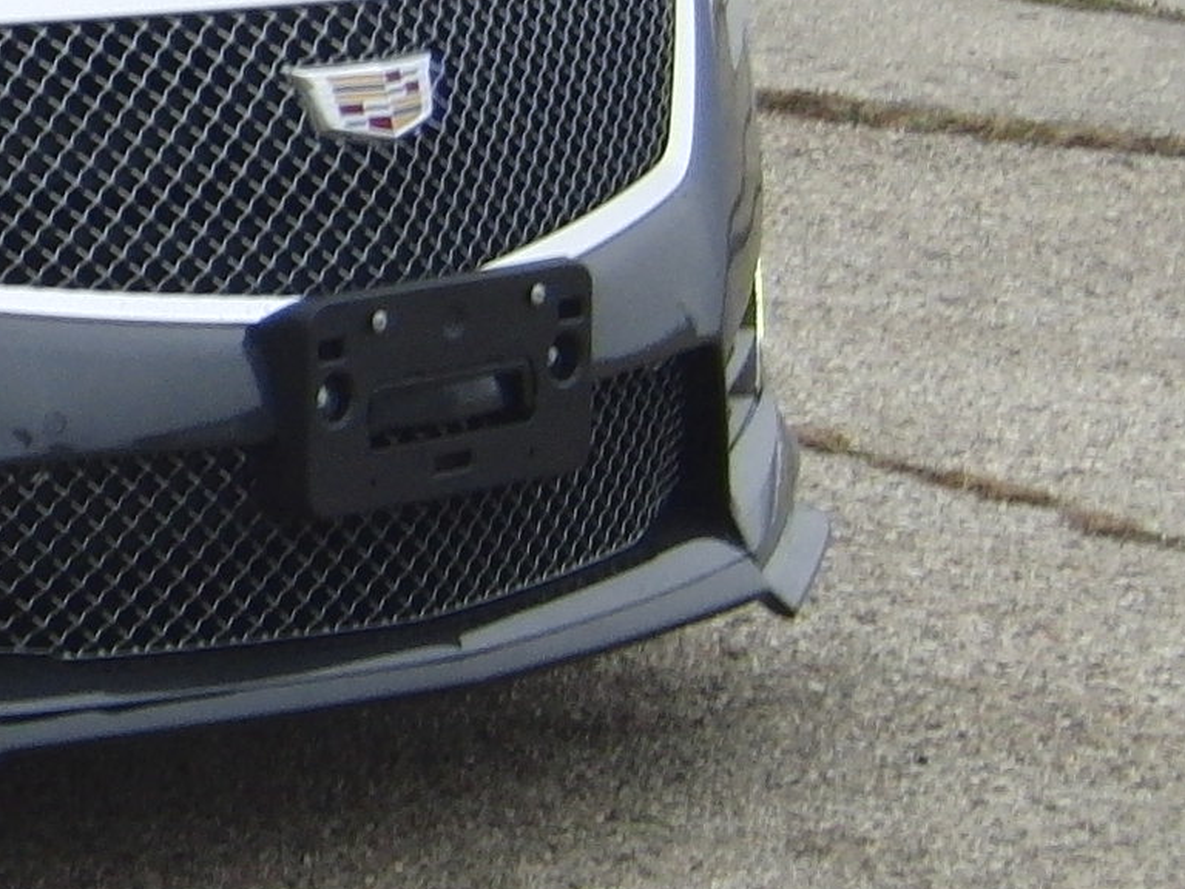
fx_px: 6504
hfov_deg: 9.8
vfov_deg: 7.8
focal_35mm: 190
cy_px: 59
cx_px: -1091
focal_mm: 7.1
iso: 100
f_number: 3.8
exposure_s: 1/60
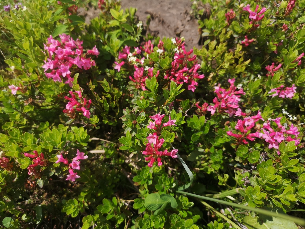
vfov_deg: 51.4
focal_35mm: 27
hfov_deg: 65.3
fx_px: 238
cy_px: 114
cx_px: 152
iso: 50
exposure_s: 1/2146
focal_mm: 3.95
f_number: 1.8
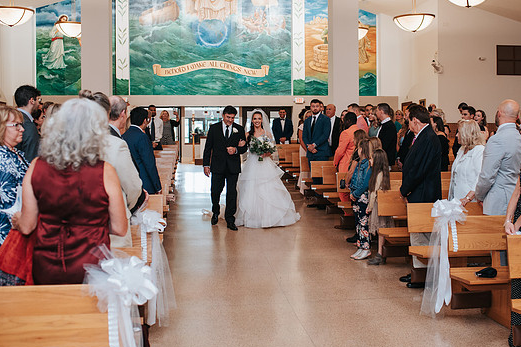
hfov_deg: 43.6
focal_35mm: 45
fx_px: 651
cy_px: 162
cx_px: 287
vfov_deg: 29.8
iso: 800
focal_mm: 35
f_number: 2.8
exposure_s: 1/125
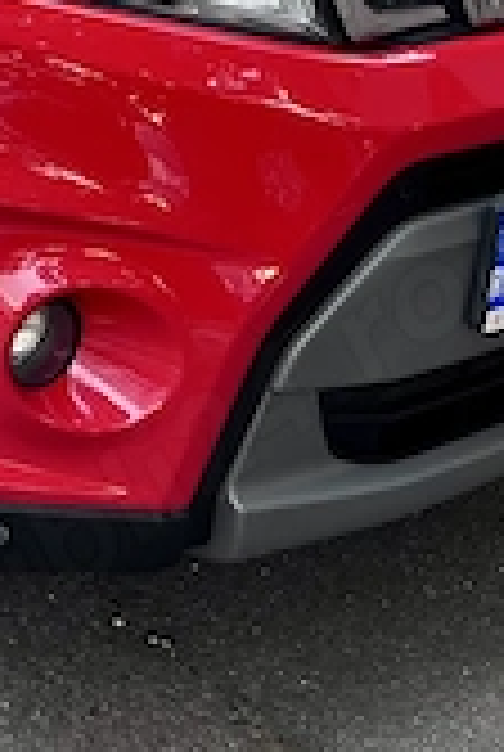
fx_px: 2028
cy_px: -167
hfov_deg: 13.7
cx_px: -140
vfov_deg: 19.7
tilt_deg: -11.3
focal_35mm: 97
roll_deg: -4.6
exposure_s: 1/121
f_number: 1.5
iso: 100
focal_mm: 5.7
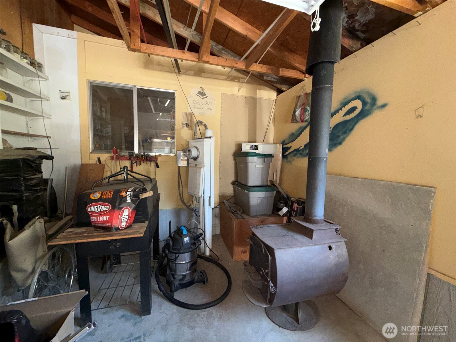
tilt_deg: -3.5
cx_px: 228
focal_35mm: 14
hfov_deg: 102.1
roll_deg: -1.0
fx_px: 184
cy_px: 171
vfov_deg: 85.7
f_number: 2.2
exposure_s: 1/68
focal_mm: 2.22
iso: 125
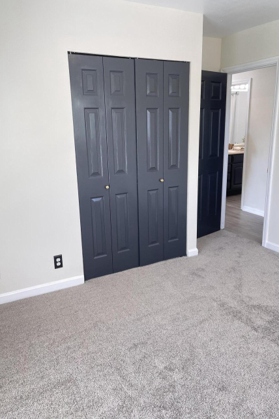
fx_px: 314
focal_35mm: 27
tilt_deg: -14.5
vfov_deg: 67.4
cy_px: 210
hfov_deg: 47.9
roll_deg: +1.0
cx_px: 141
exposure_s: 1/60
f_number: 1.6
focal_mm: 5.1
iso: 64
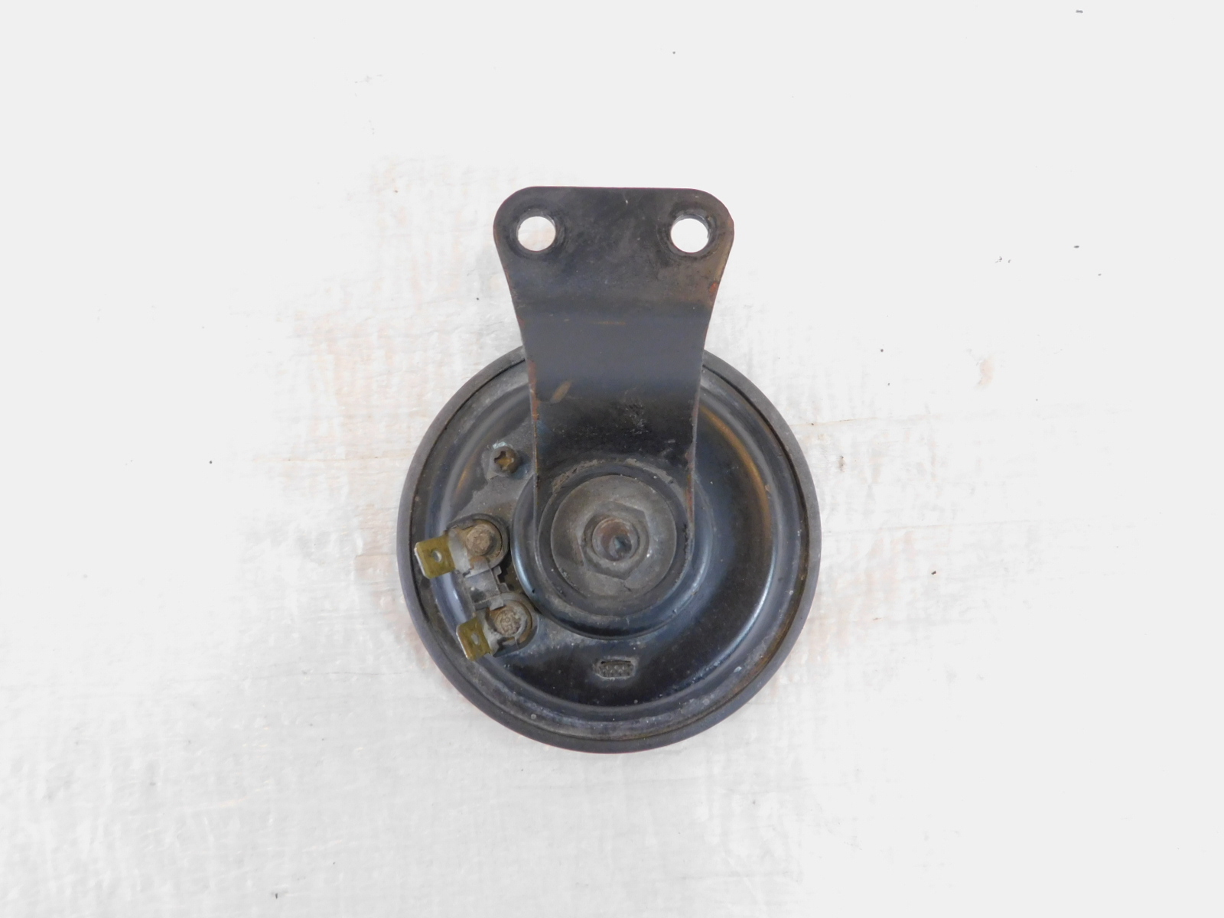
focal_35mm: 23
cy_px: 459
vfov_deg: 58.9
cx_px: 612
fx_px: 813
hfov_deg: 73.9
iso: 280
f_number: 3
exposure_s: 1/30
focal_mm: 4
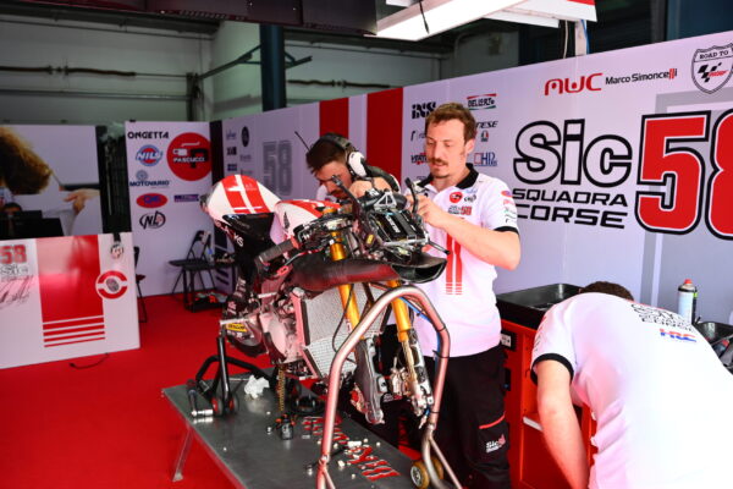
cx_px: 366
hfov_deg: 61.9
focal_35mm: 30
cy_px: 244
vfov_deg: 43.6
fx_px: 611
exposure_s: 1/320
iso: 560
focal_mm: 30
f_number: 4
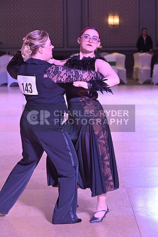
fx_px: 789
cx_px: 79
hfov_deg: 11.4
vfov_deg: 17.1
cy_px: 118
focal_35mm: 120
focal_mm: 120
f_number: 8
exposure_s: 1/320
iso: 5000
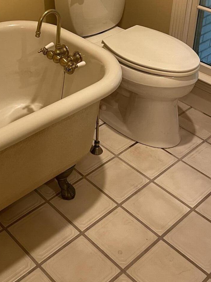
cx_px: 72
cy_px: 24
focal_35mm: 55
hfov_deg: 26.4
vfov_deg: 33.0
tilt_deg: -24.1
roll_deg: -1.0
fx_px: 447
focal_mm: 4.2
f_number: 1.6
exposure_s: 1/60
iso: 250
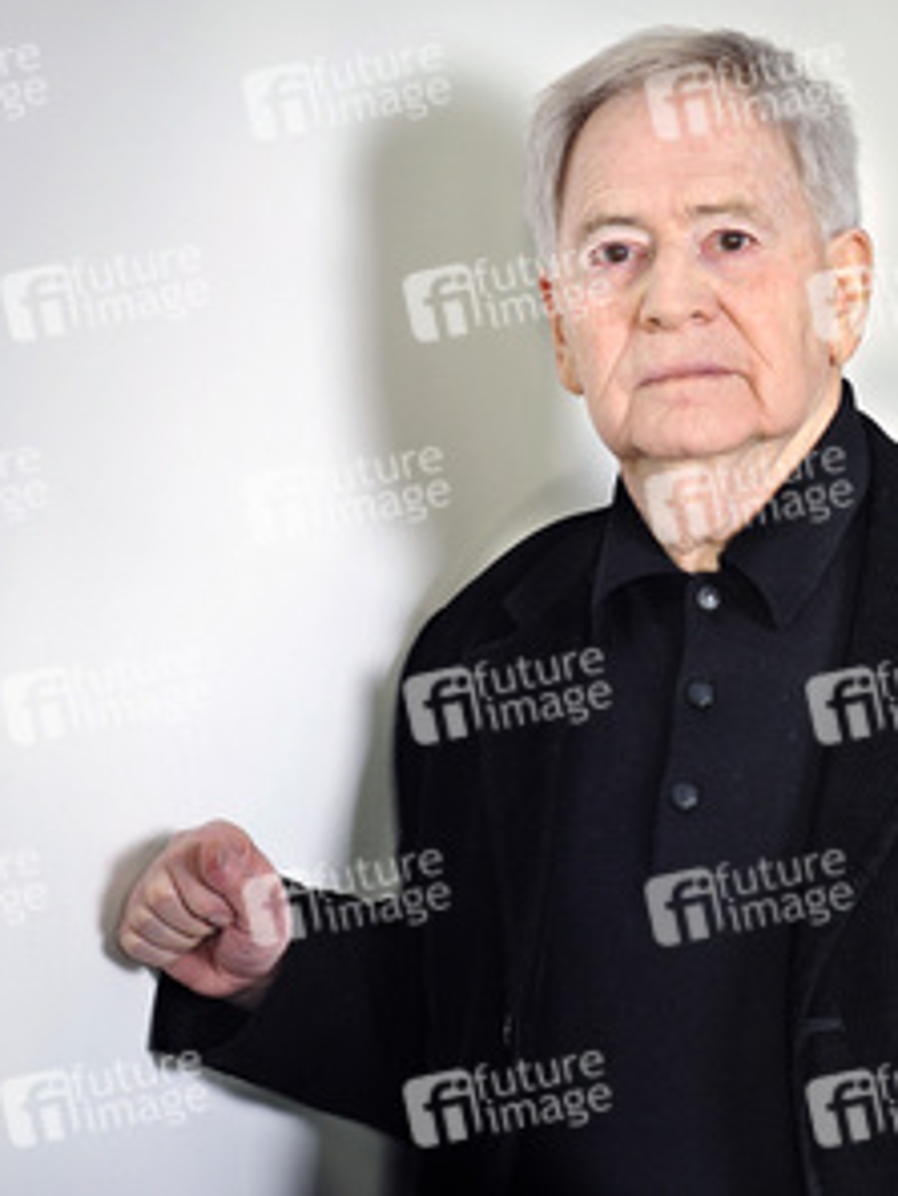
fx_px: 3526
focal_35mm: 102
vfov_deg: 19.3
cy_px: 596
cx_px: 401
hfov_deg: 14.5
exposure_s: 1/60
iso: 400
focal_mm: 70
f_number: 6.3
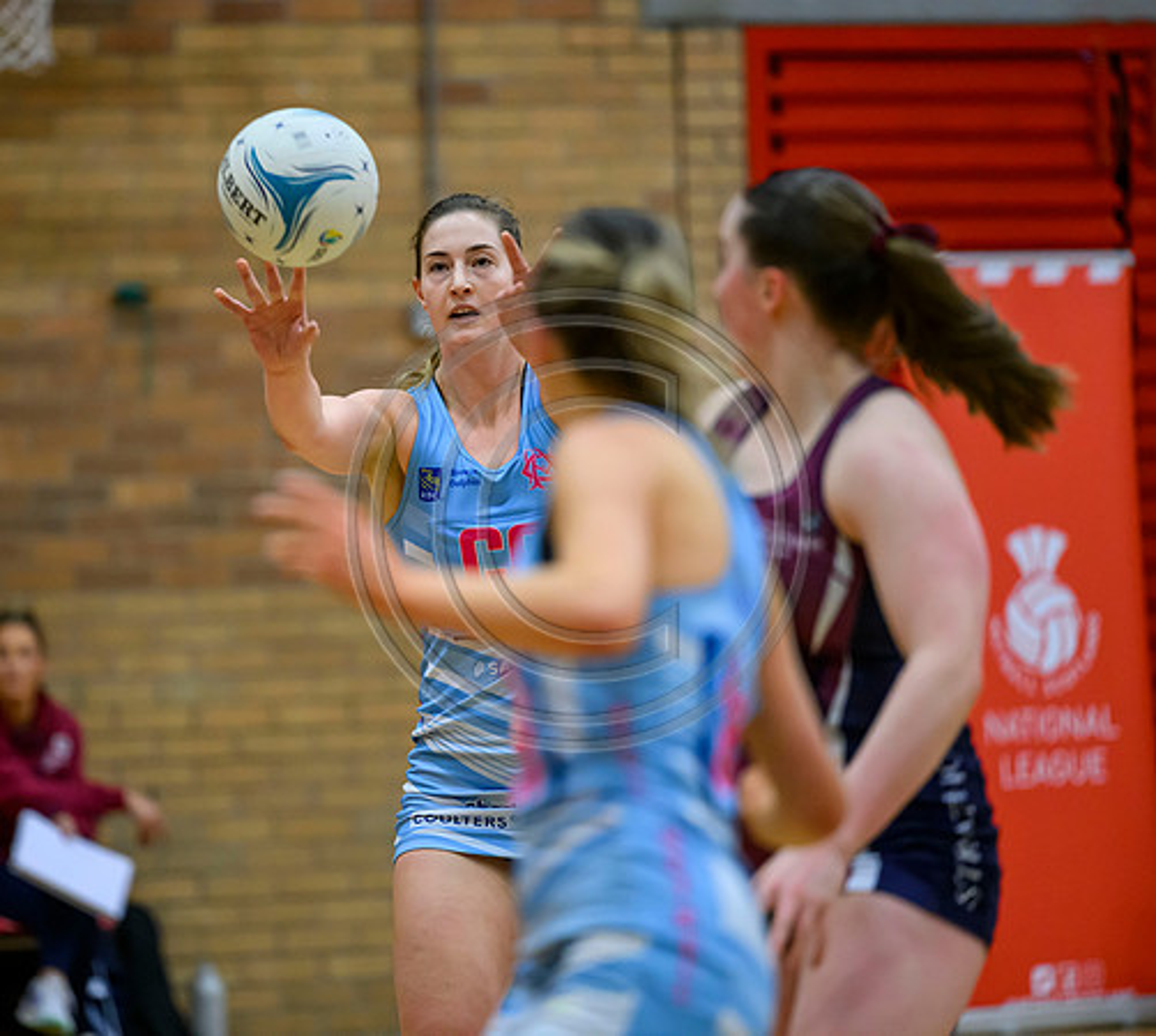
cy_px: 518
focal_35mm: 241
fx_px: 8633
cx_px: 379
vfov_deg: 6.9
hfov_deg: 7.7
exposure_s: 1/1000
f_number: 2.8
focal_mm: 200
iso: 5000
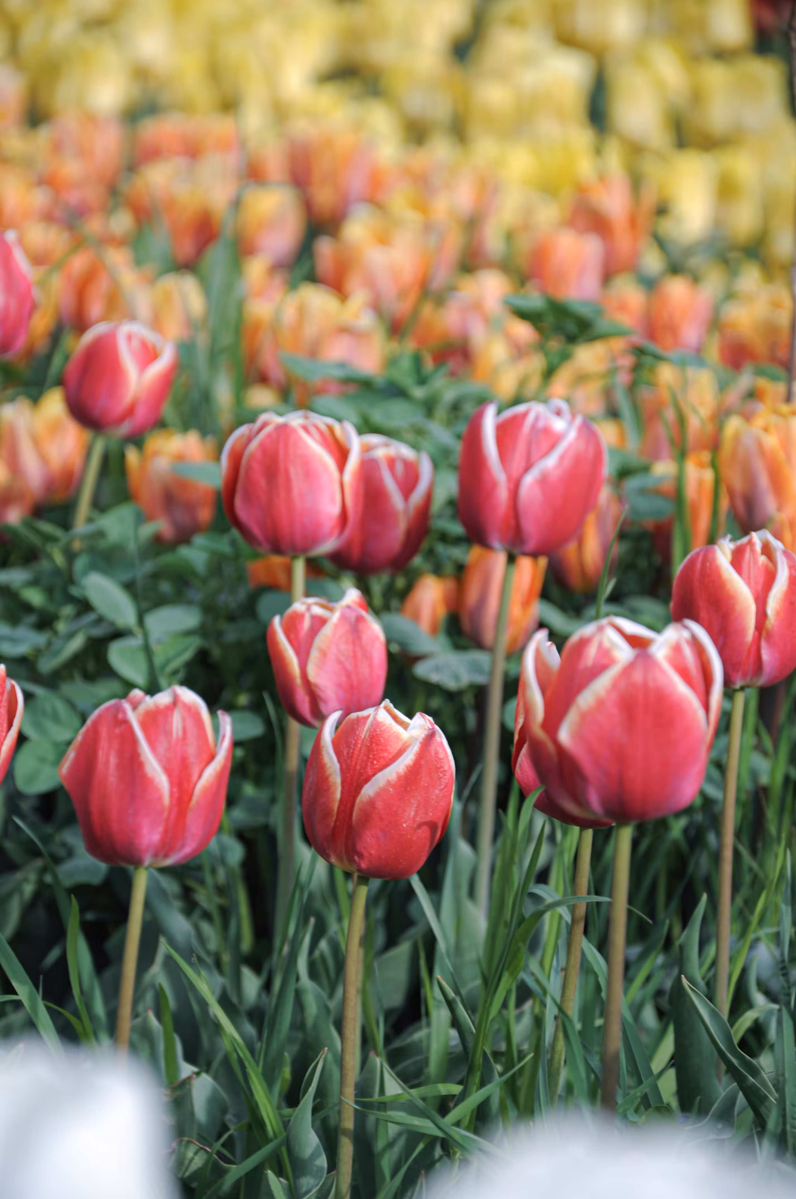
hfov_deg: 8.7
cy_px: 600
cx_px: 398
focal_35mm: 158
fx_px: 5237
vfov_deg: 13.1
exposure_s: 1/200
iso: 100
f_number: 5.6
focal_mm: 105
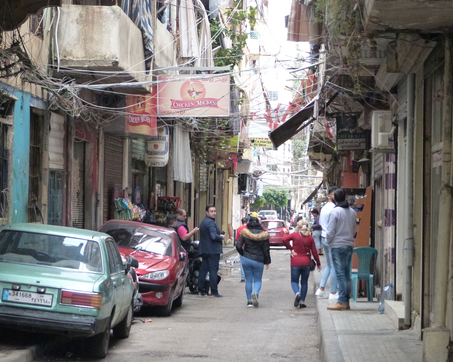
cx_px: 230
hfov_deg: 17.8
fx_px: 1448
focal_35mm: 108
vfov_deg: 14.3
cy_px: 180
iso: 800
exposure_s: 1/100
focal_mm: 18.6
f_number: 3.5
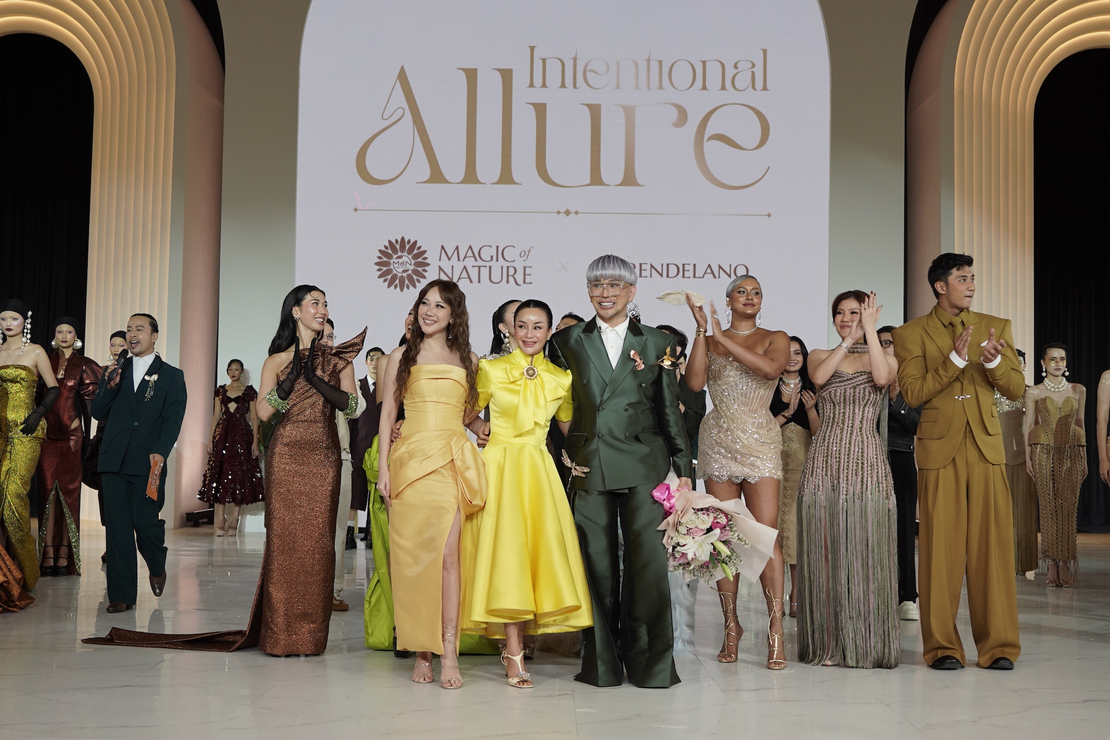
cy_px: 370
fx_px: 1480
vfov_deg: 28.1
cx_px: 555
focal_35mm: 48
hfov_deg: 41.1
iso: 160
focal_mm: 32
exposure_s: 1/250
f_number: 2.8
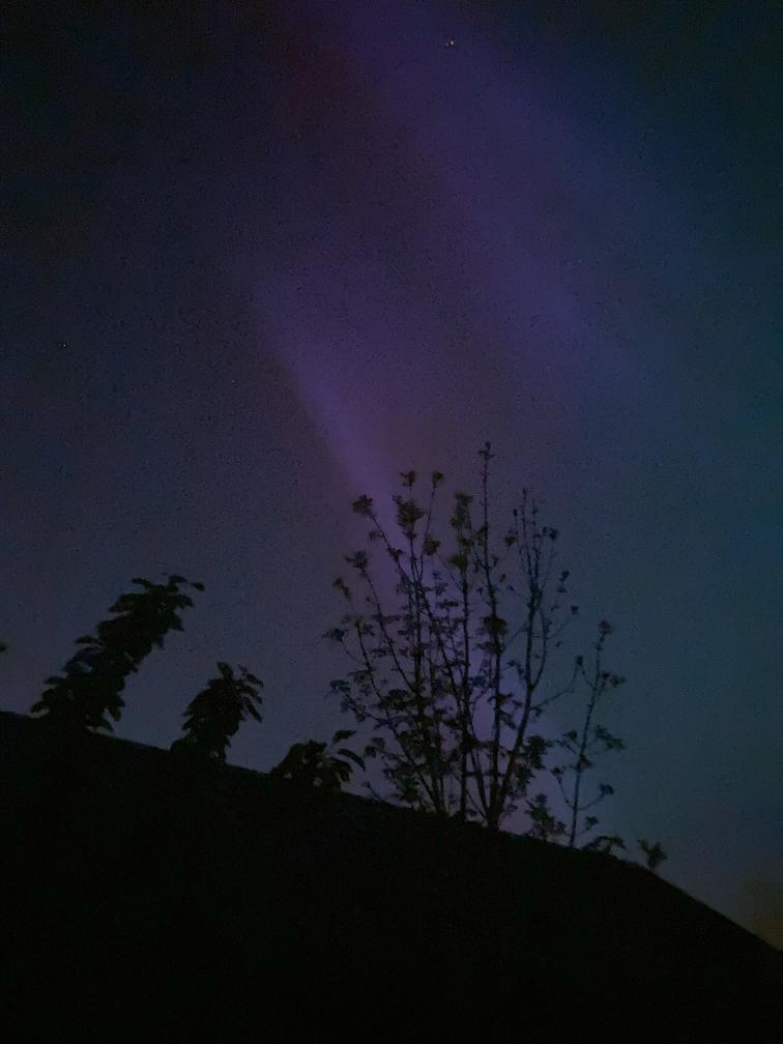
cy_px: 522
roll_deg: -0.3
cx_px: 392
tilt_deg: +35.7
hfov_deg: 49.7
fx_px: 844
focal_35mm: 28
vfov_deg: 63.4
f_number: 1.8
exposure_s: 1/4
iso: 2000
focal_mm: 3.99
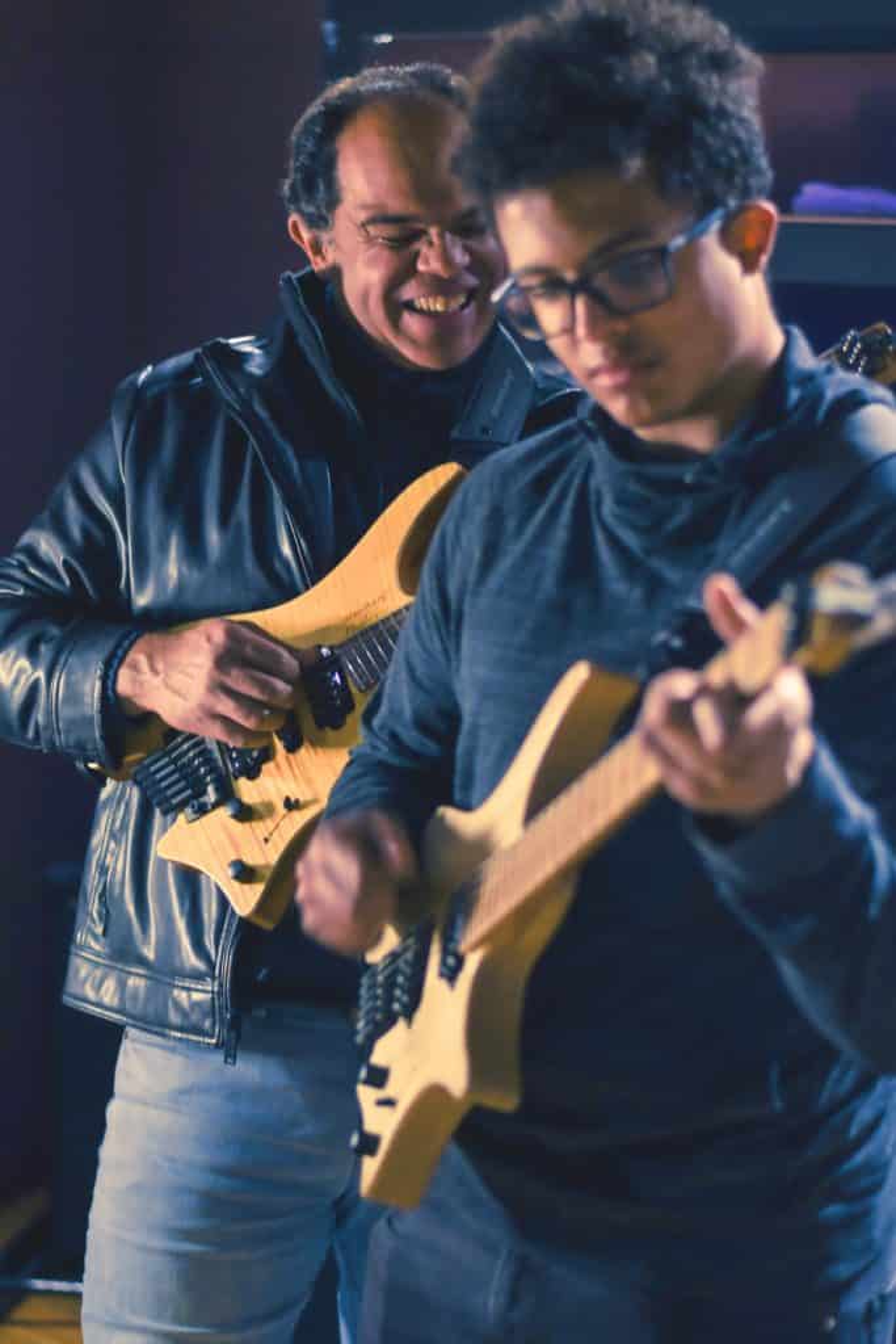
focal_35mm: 75
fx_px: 2799
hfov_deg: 18.2
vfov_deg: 27.0
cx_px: 448
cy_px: 672
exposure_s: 1/50
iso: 640
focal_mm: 50
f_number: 1.8
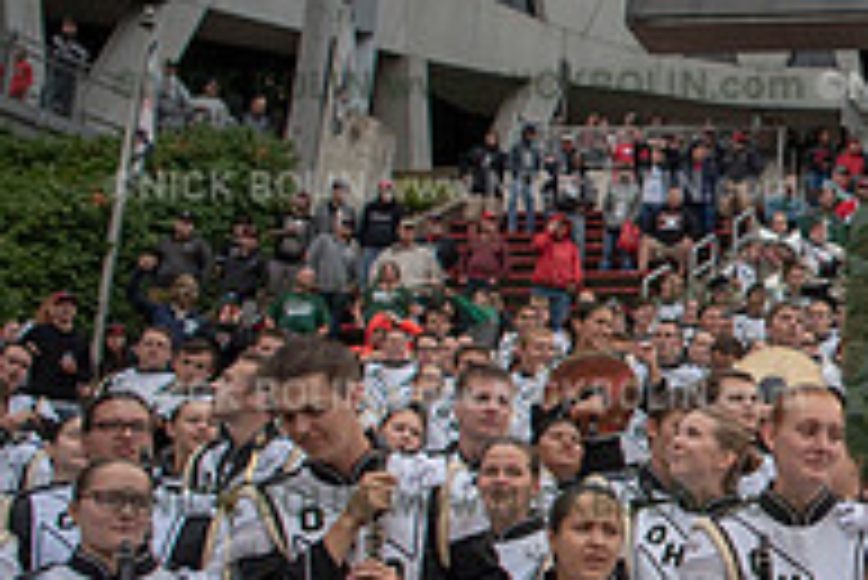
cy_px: 398
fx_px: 1737
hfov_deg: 24.2
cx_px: 1160
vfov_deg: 18.9
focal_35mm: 72
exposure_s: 1/4000
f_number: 2.8
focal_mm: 24
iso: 1000
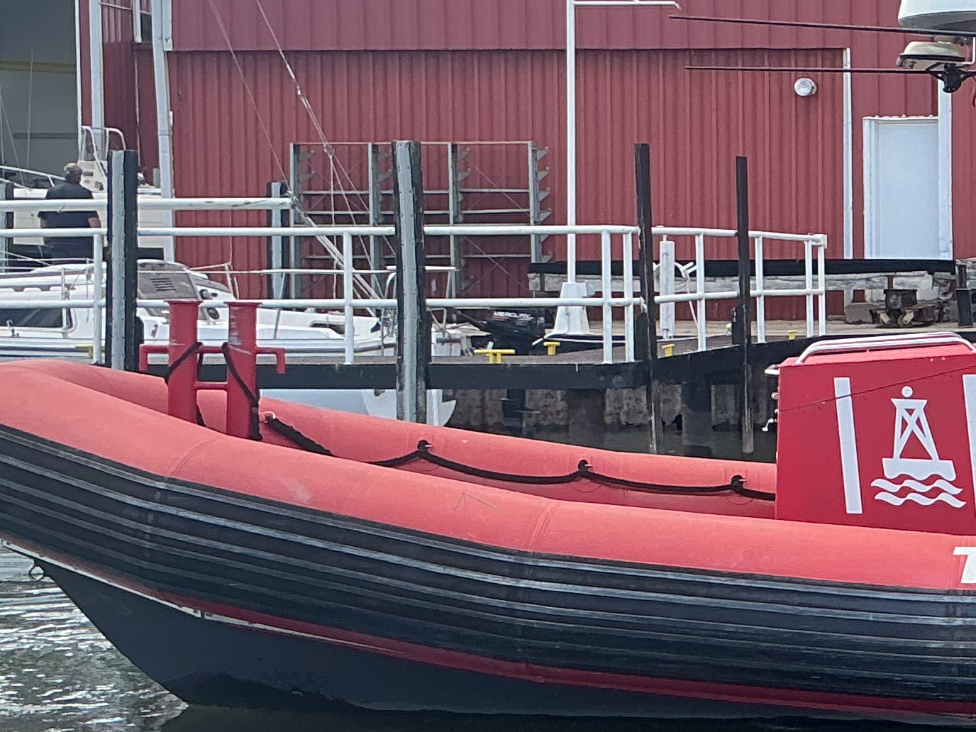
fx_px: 2397
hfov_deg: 21.5
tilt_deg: -2.0
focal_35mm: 85
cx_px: 1134
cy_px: 362
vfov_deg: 17.4
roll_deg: +0.4
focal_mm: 3
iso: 25
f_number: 1.8
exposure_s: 1/353
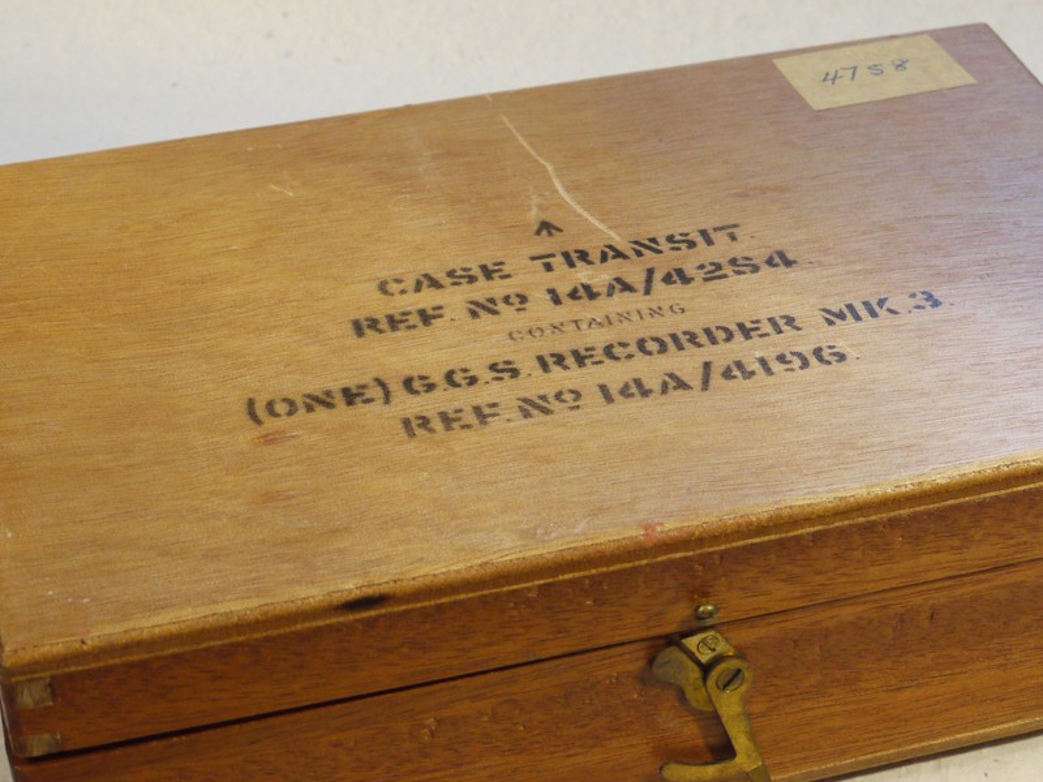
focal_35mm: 90
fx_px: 2712
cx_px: 636
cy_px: 352
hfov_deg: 21.7
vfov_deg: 16.4
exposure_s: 1/13
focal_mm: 30
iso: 800
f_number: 8
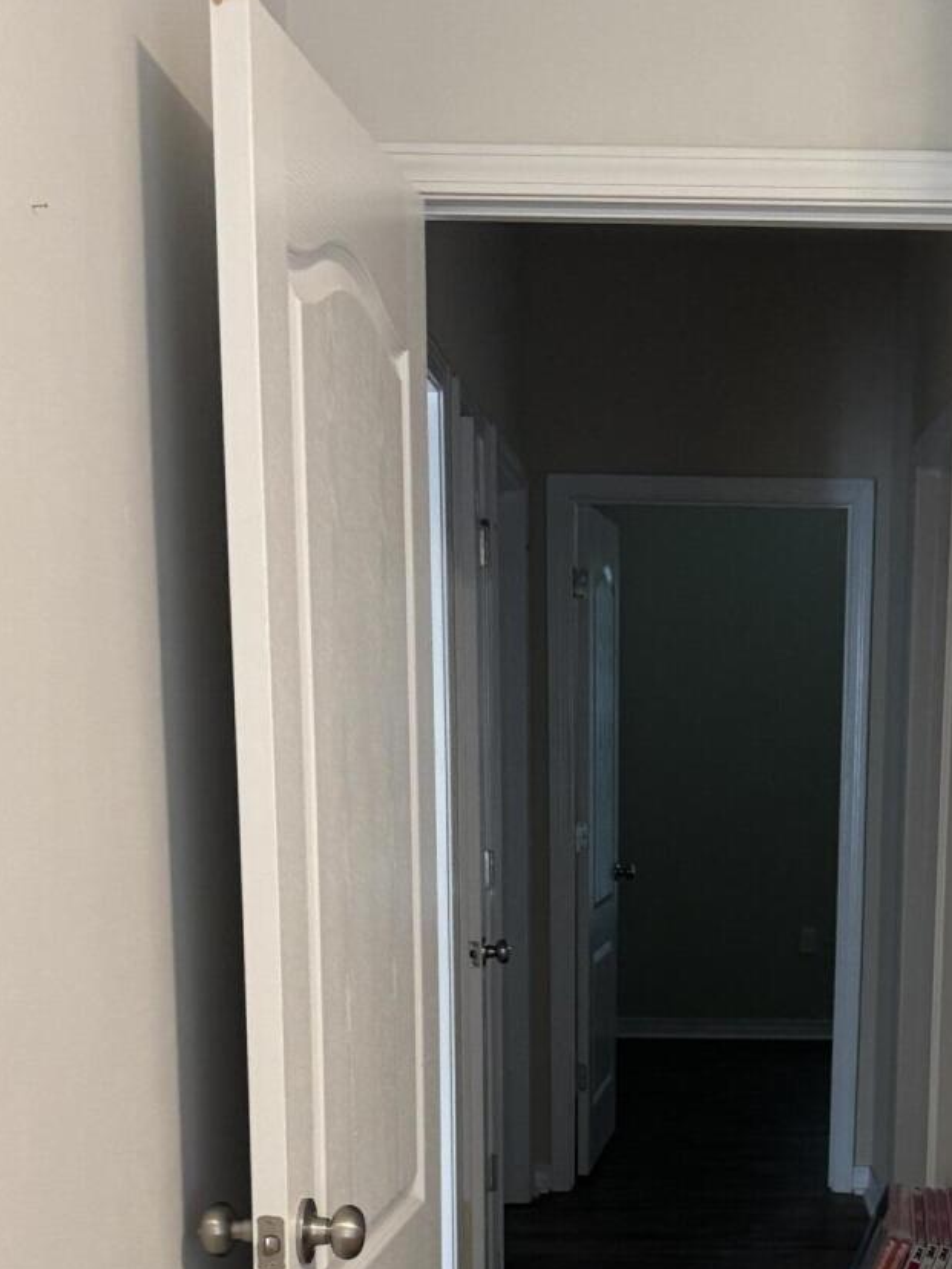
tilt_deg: -7.8
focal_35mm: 58
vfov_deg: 31.7
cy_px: 1128
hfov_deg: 24.9
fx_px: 2127
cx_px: 747
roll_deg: +0.7
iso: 320
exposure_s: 1/60
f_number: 1.78
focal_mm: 6.76
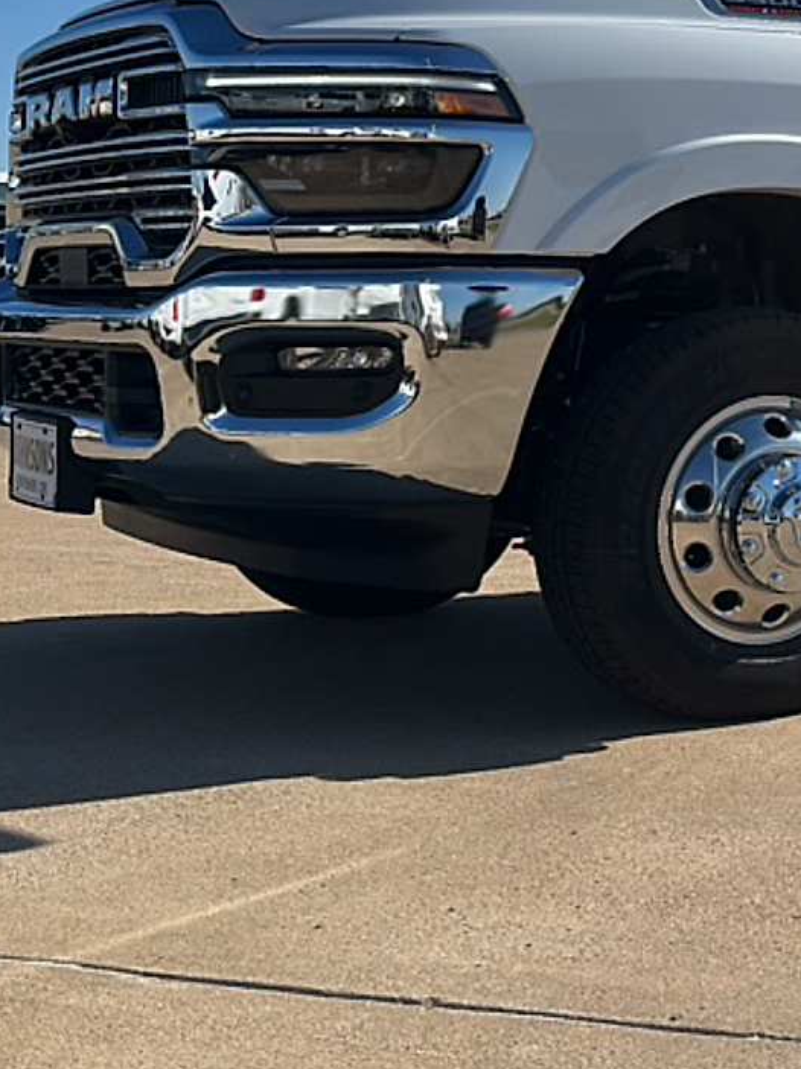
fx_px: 1760
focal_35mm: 57
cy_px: 260
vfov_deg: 33.1
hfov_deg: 22.5
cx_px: 1081
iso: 80
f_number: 1.78
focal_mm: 6.86
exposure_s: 1/7143
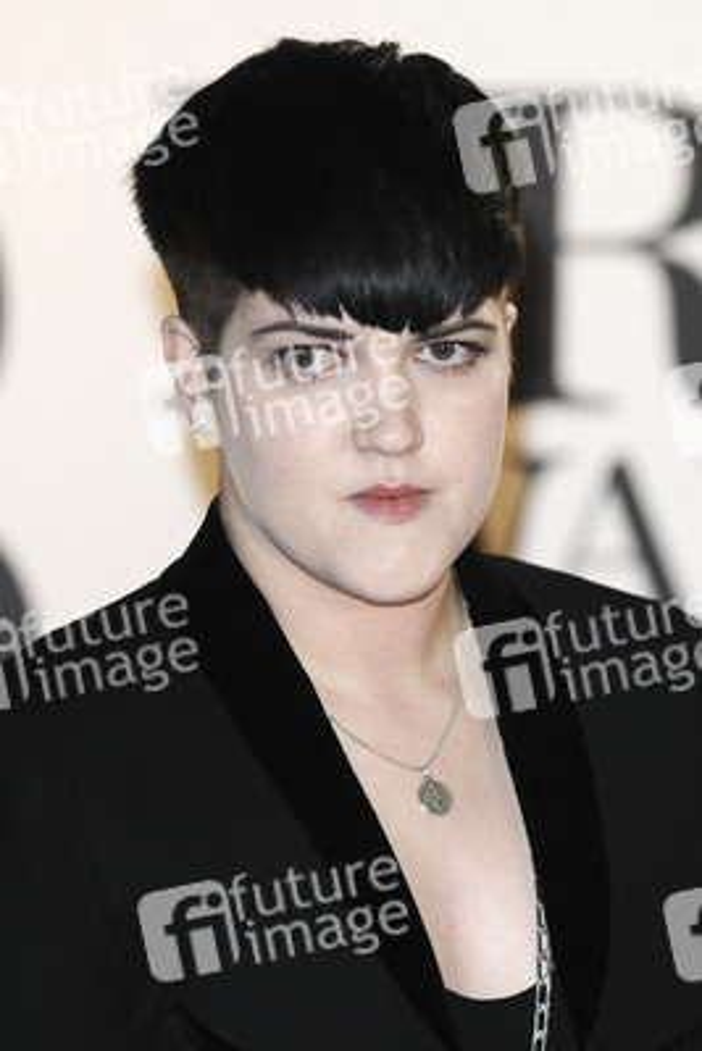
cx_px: 351
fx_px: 8109
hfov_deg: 5.0
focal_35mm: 278
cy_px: 526
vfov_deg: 7.4
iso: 640
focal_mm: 185
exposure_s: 1/160
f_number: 5
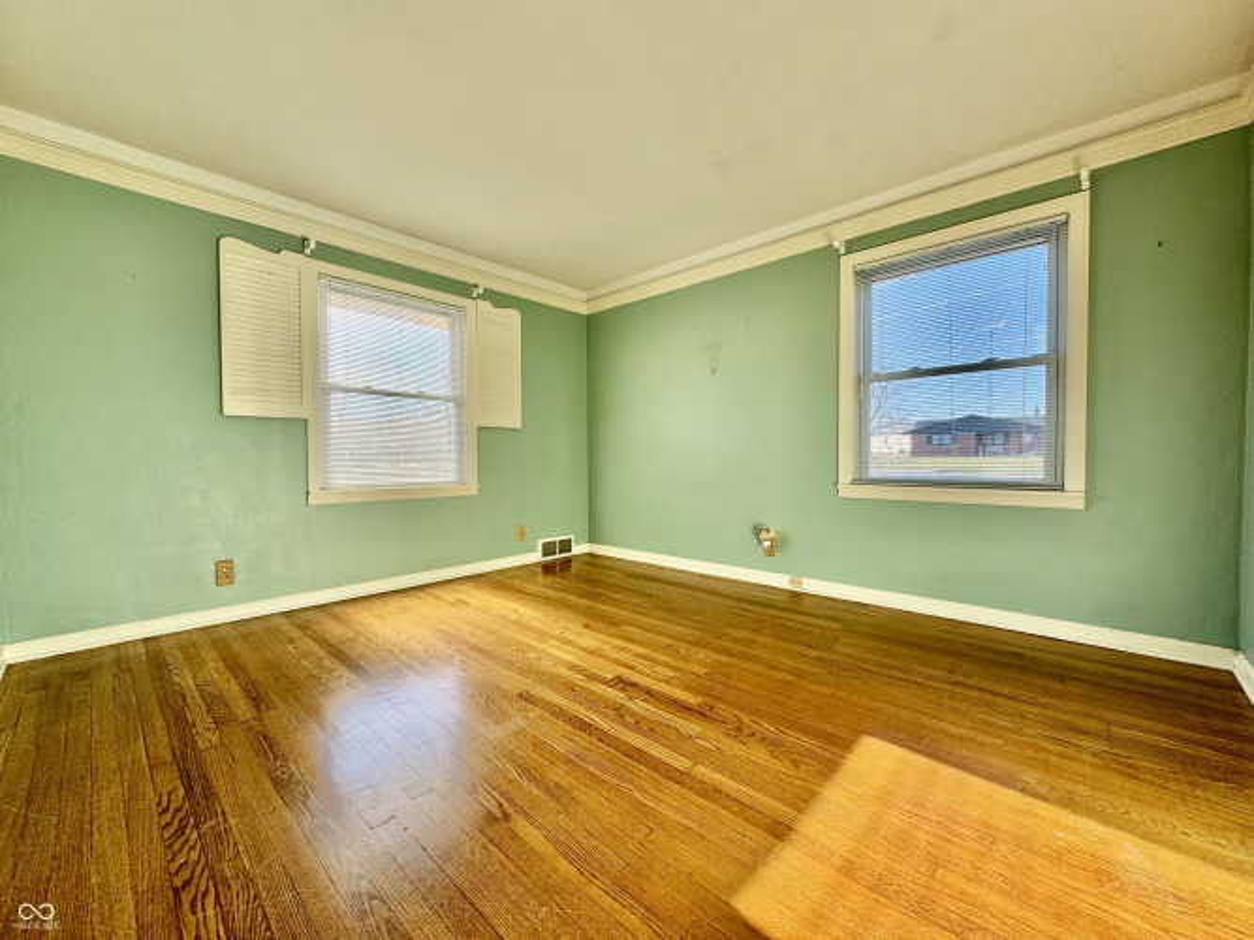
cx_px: 627
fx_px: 507
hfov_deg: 102.1
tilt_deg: -1.4
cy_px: 470
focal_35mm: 14
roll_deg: +0.3
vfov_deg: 85.7
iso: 40
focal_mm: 2.22
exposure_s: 1/136
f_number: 2.2
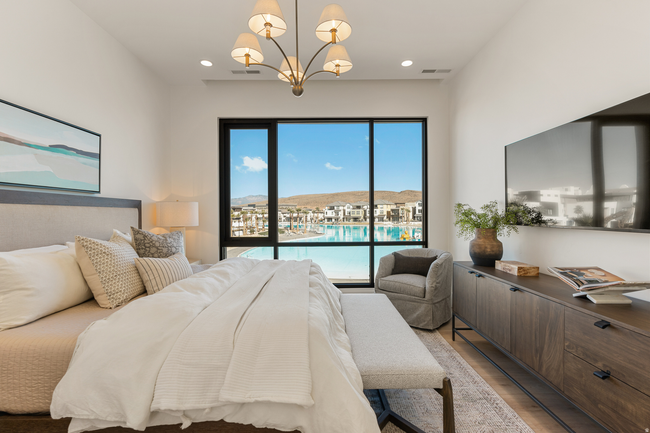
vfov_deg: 73.7
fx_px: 289
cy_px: 216
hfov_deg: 96.7
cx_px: 325
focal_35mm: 16
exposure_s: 1/25
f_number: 8
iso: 160
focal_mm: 16
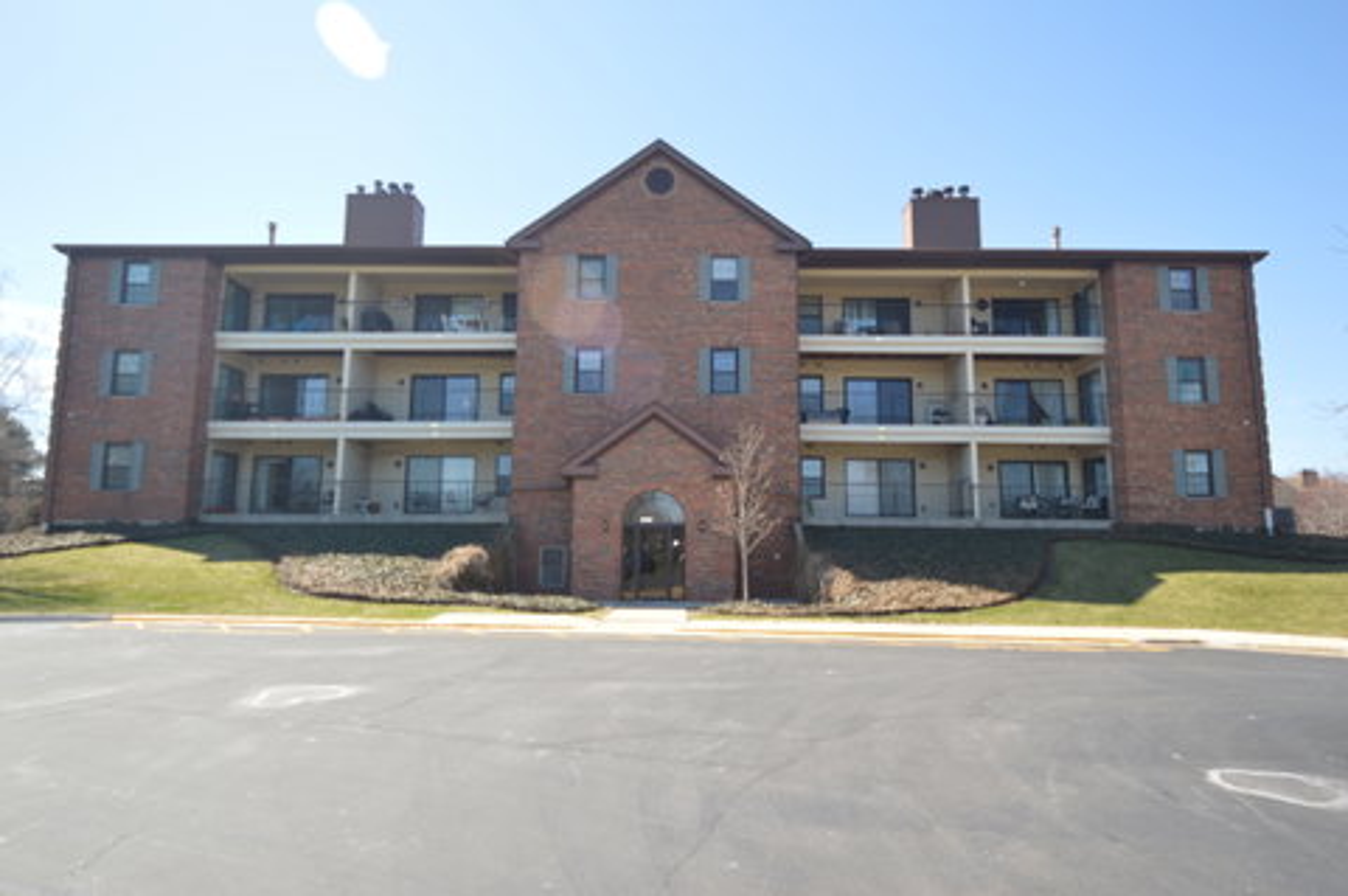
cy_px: 448
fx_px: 729
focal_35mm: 20
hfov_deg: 85.5
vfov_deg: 63.1
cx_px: 674
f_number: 5
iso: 100
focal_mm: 13
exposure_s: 1/200
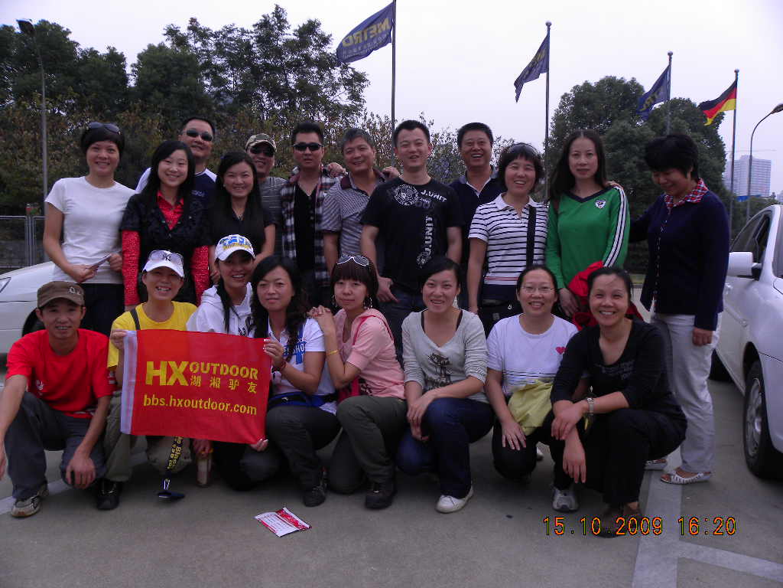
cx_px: 392
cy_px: 294
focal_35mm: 26
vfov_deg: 53.1
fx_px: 588
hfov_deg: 67.3
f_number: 4.5
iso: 64
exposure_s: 1/178
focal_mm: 4.6
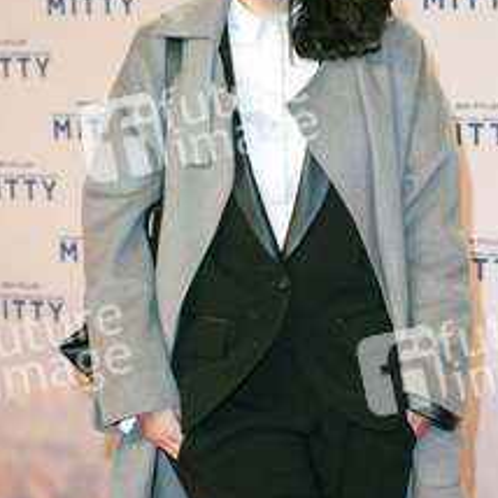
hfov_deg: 13.7
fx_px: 2067
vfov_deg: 13.7
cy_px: 244
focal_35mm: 127
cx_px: 266
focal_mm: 80
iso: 800
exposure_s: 1/250
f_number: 6.3
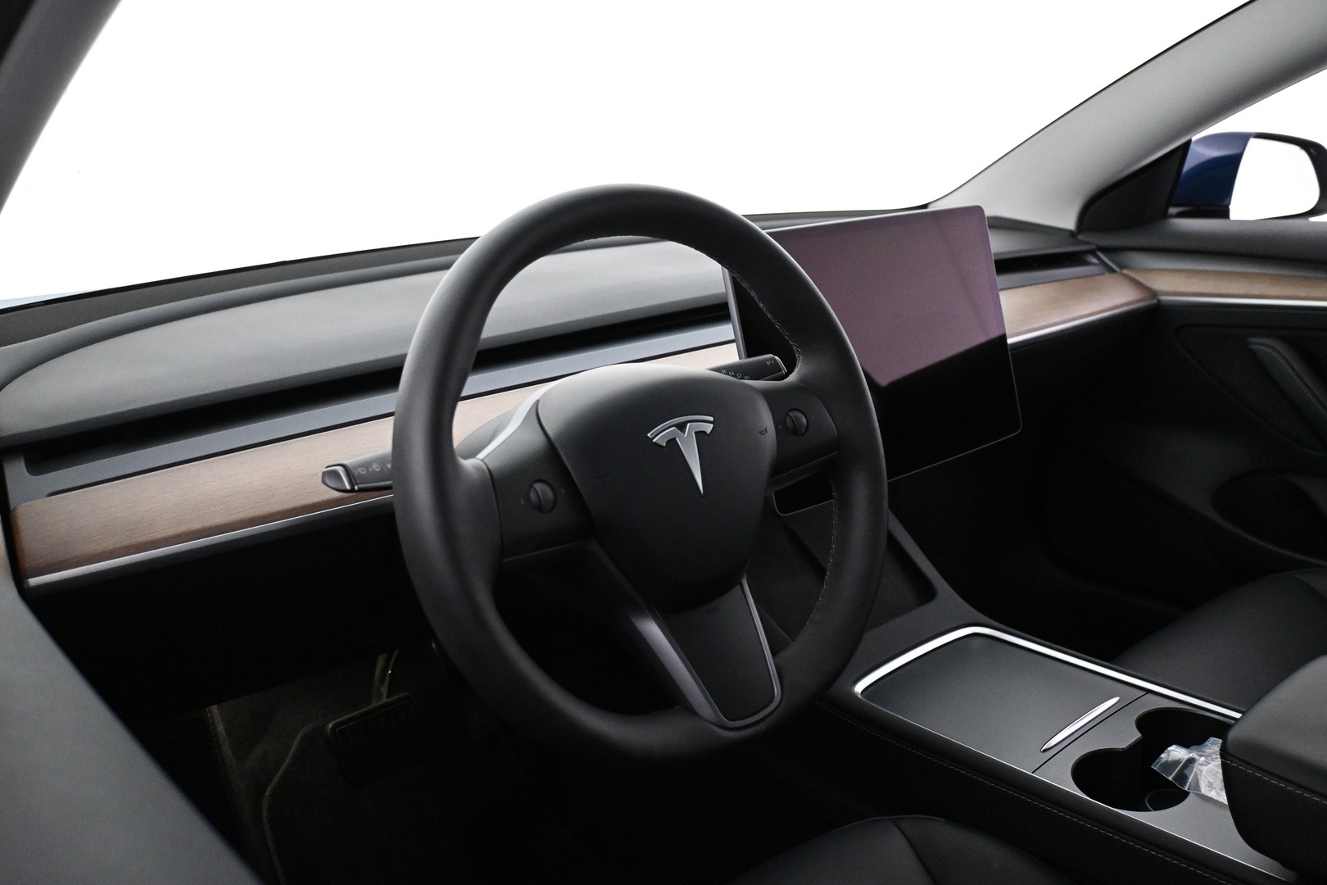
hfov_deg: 60.7
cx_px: 664
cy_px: 442
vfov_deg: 42.6
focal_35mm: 31
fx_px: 1133
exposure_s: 1/60
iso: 4000
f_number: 3.8
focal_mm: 20.5
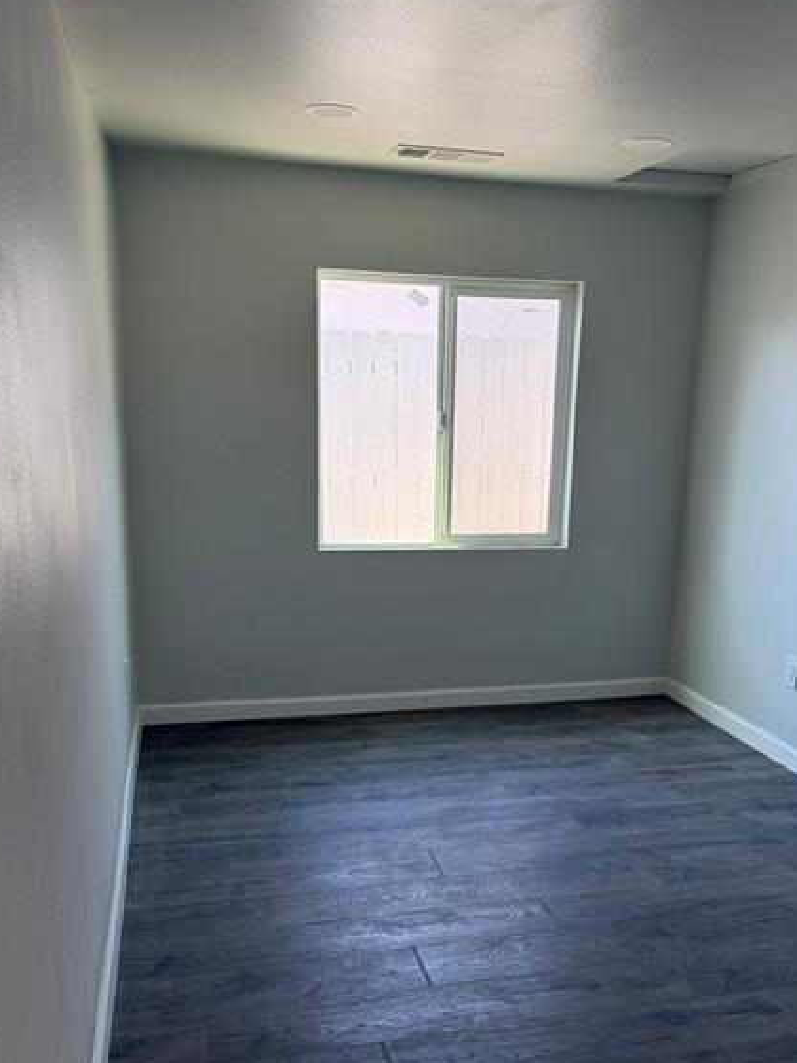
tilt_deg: -14.5
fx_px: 1013
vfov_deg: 54.9
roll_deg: -0.7
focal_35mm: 33
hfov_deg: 42.9
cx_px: 428
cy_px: 647
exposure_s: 1/165
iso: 200
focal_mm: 6.76
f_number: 1.78
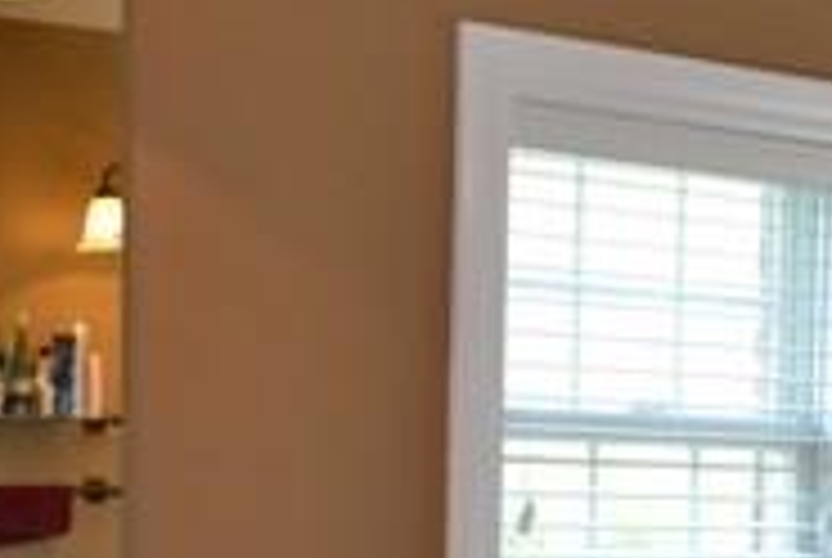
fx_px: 2639
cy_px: 799
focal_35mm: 114
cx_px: 832
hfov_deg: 17.5
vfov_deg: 11.6
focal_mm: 22
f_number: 3.8
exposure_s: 1/60
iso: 450
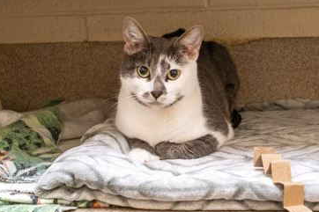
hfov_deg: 31.0
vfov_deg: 20.9
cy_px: 100
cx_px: 166
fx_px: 576
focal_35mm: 65
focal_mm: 28
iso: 1250
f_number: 4
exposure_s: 1/60
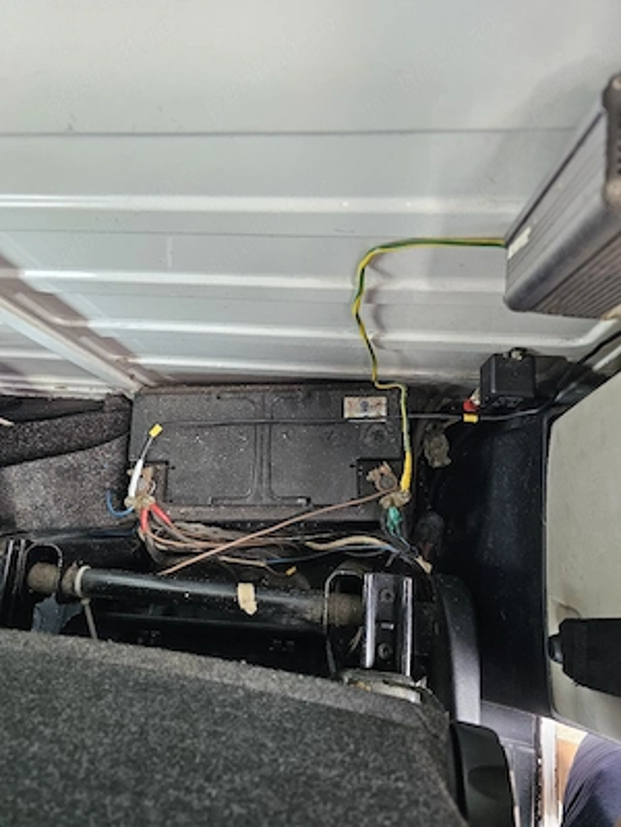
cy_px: 414
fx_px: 550
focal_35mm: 23
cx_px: 310
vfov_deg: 73.9
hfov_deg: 58.9
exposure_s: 1/143
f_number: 1.7
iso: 250
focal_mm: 6.3
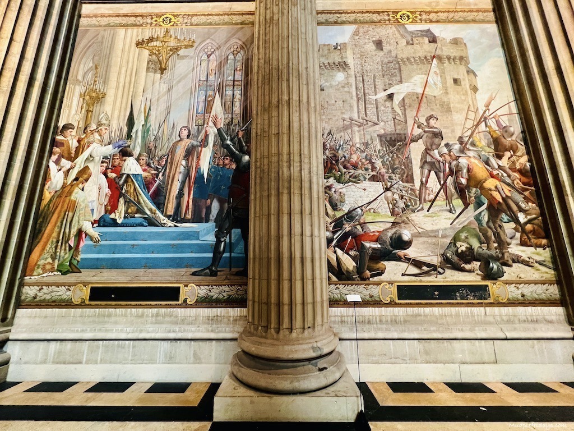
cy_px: 216
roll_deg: +0.7
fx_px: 216
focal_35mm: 13
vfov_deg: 89.9
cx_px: 287
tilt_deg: +10.8
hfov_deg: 106.2
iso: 320
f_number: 1.8
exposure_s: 1/50
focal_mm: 1.57
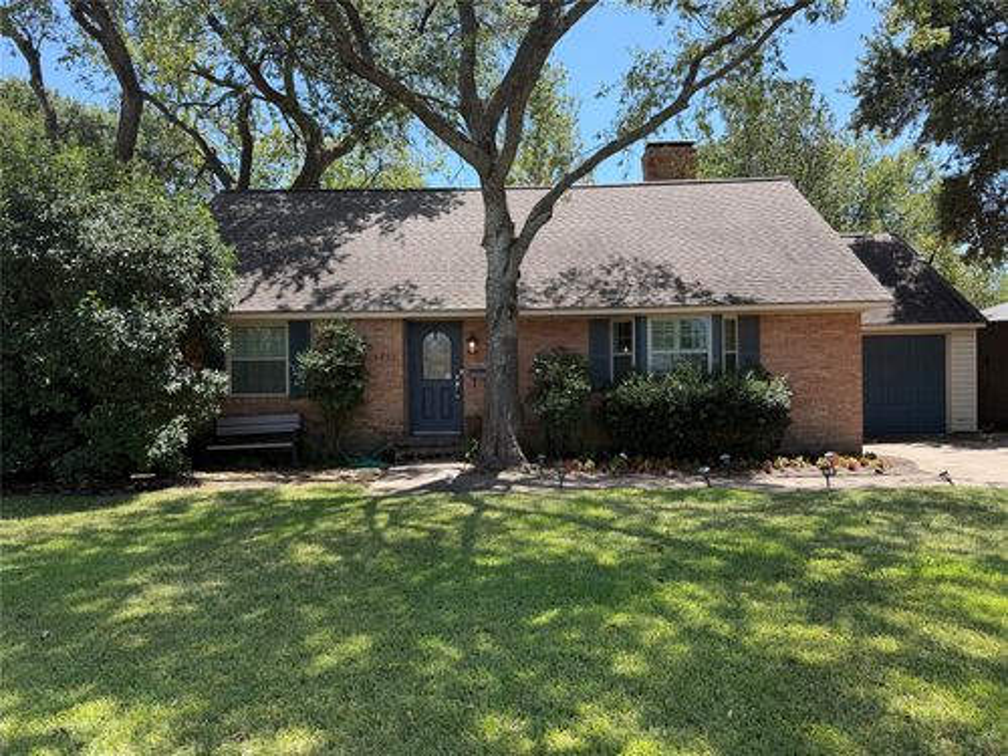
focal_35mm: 24
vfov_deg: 56.8
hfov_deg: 71.6
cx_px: 504
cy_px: 378
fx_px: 699
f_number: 1.78
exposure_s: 1/1653
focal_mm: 6.76
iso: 100
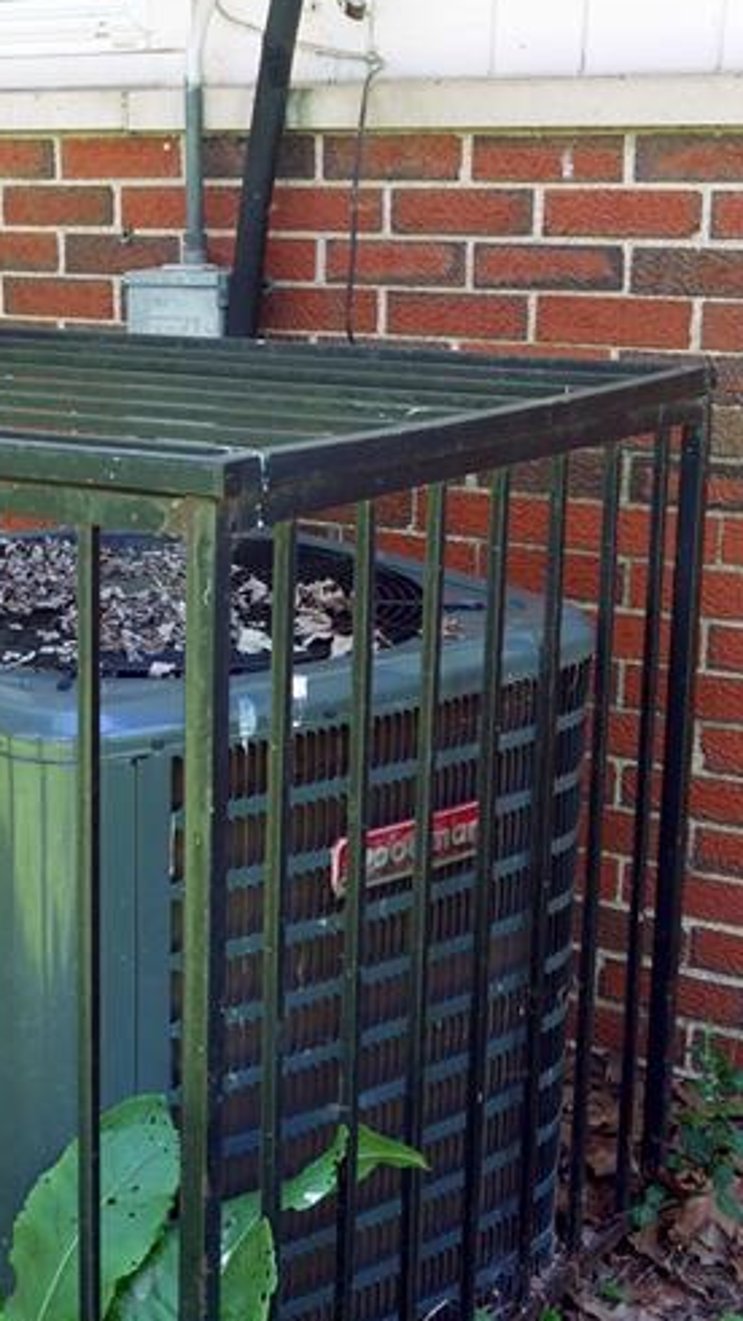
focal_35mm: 59
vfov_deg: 35.4
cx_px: 141
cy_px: 694
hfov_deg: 20.1
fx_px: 2068
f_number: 4.8
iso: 250
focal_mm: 13
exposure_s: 1/60
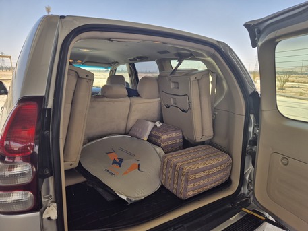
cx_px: 154
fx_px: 205
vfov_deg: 58.9
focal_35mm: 23
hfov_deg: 73.9
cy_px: 116
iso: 25
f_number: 1.8
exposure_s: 1/940
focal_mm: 5.4
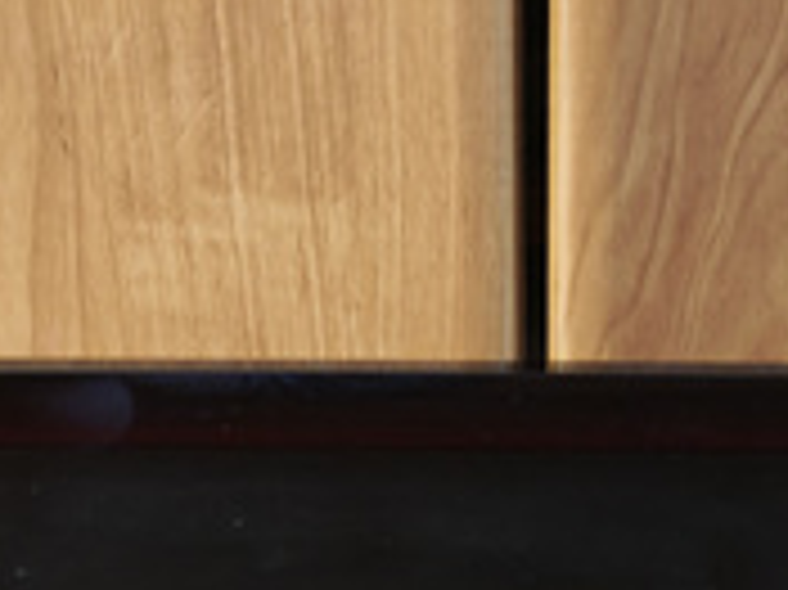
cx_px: 518
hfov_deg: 24.6
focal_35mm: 79
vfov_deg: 16.2
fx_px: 1797
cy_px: 1004
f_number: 1.63
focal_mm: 8.72
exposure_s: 1/20
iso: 12800
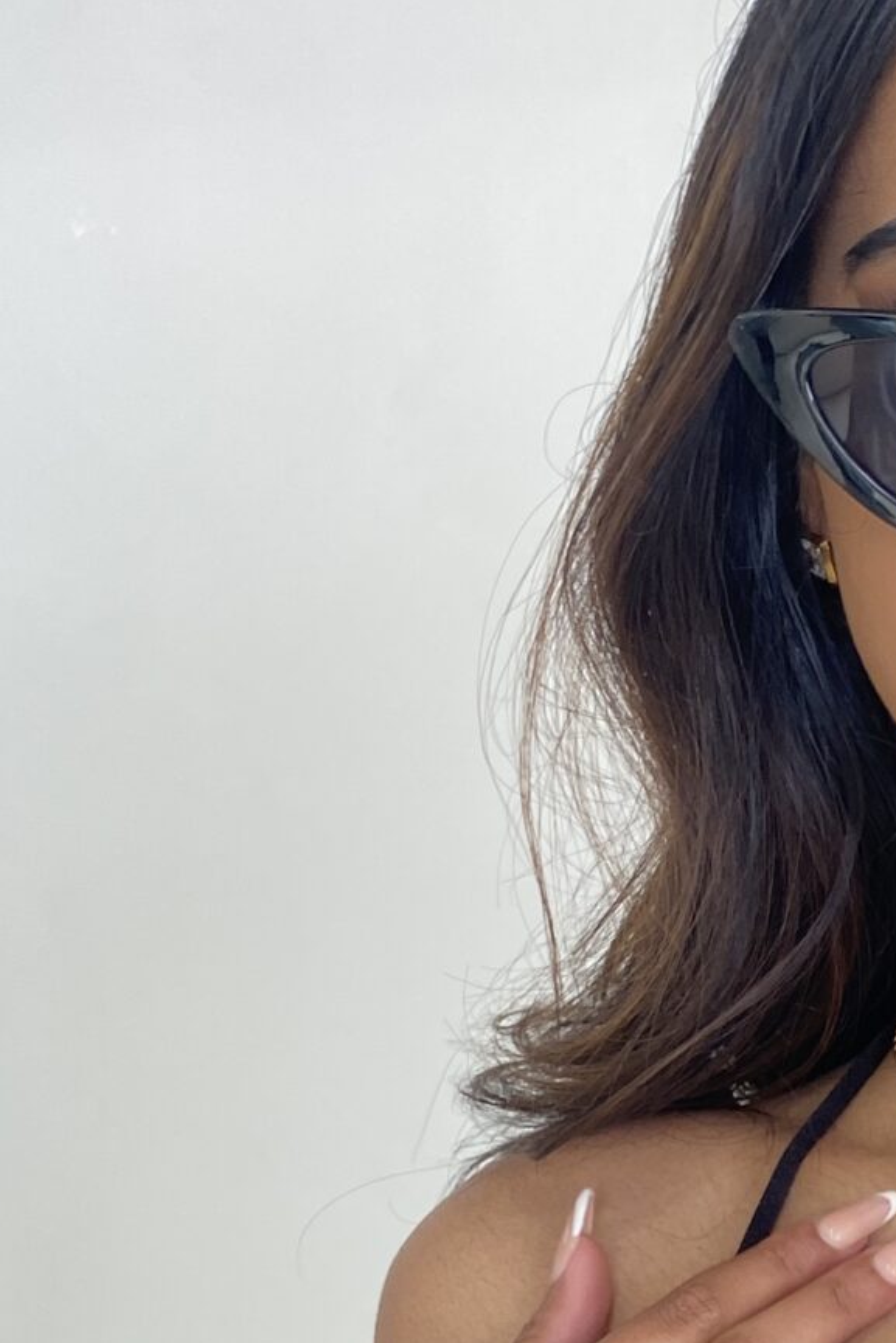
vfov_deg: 24.7
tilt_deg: -7.5
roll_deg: +1.2
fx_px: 2985
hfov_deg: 16.0
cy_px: 1164
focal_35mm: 80
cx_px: 1242
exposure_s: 1/100
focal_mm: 4.25
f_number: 1.8
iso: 50
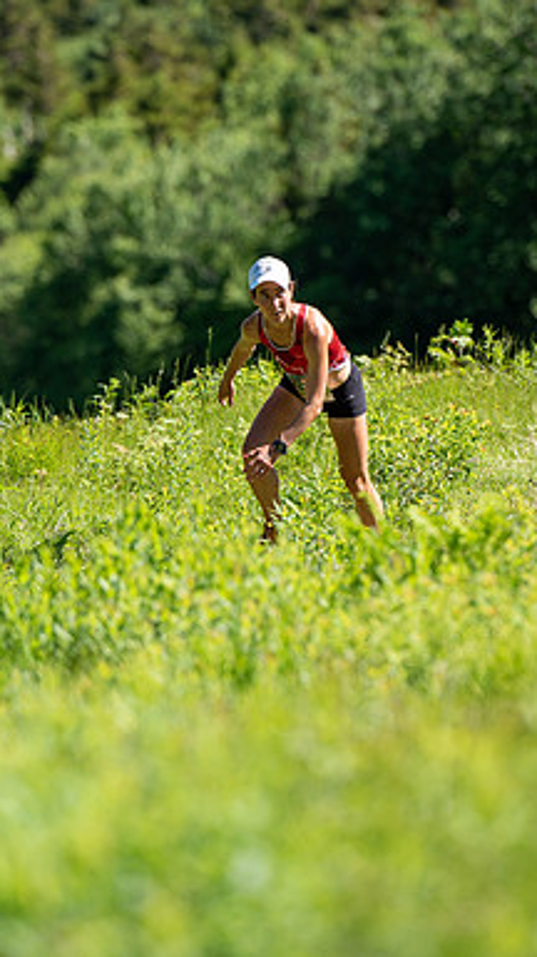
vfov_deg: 6.1
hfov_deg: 3.4
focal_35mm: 356
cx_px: 201
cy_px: 429
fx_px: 9030
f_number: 3.5
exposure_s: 1/1000
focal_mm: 200
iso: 100
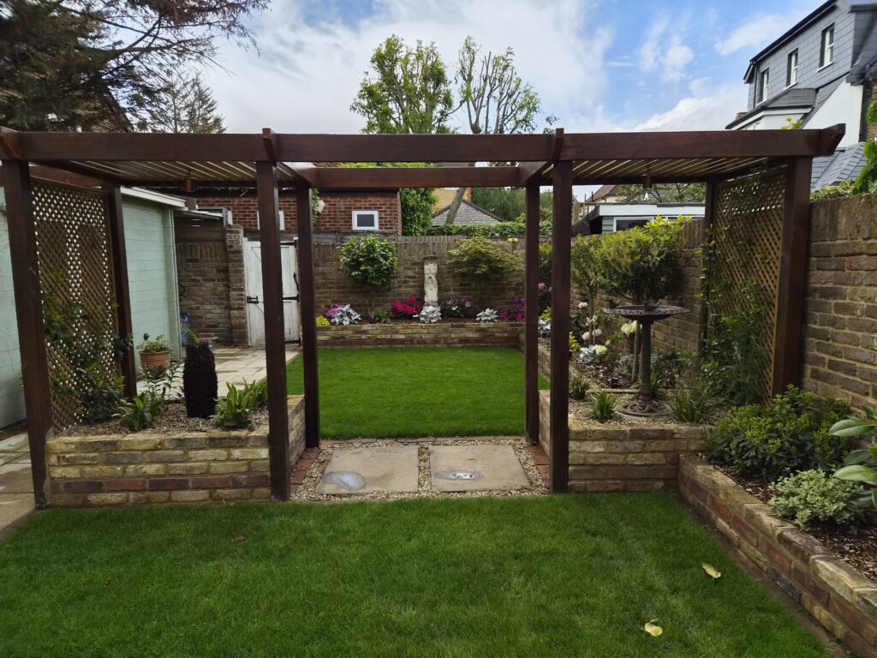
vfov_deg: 58.9
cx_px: 438
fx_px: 583
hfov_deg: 73.9
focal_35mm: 23
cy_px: 329
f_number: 1.8
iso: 80
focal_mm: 5.4
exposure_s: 1/4592
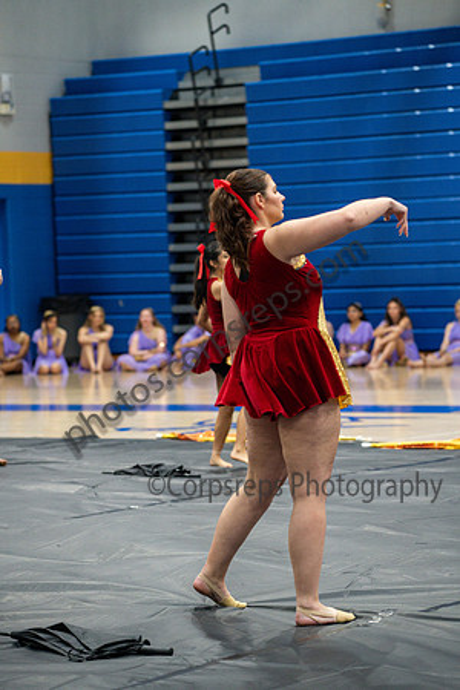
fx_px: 2587
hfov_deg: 10.2
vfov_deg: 15.2
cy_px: 345
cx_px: 230
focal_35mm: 135
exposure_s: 1/500
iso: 6400
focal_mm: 135
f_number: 4
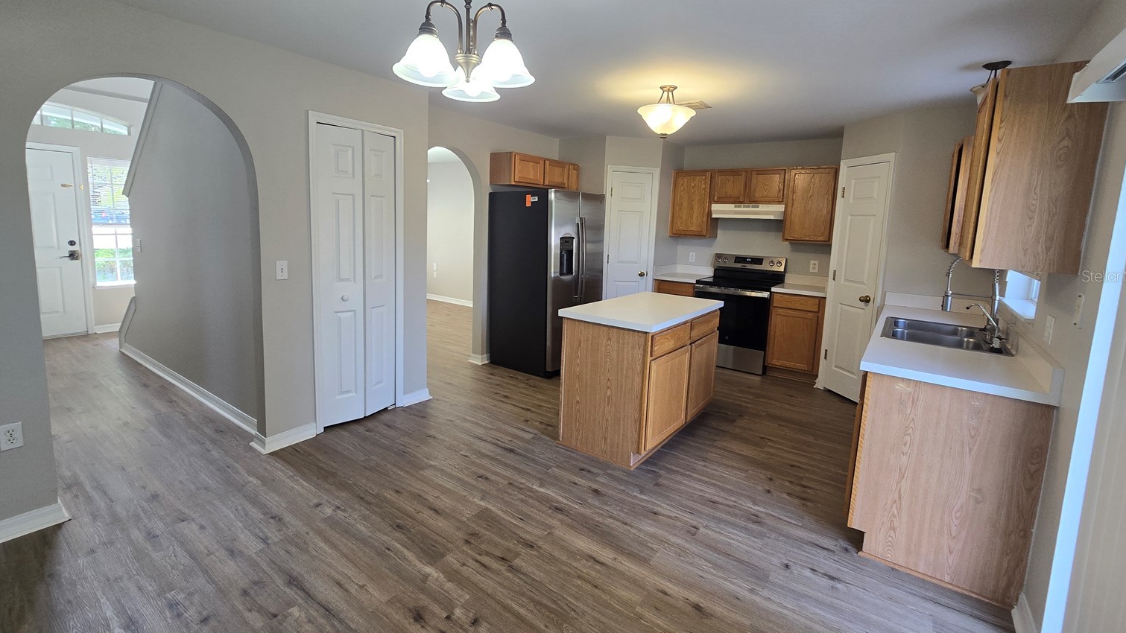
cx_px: 556
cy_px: 276
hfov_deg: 103.0
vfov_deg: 70.2
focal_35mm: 15
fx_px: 448
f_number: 2.2
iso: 80
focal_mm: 2.2
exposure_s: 1/60
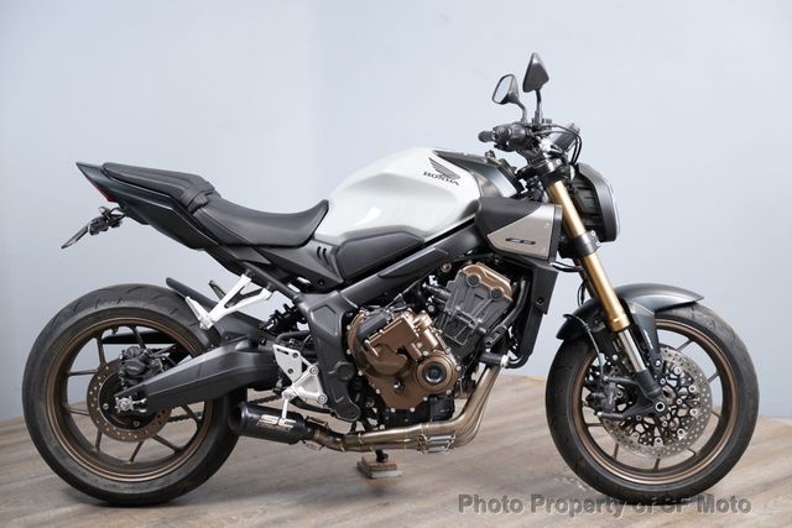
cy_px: 264
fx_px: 1408
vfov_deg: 21.3
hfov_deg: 31.4
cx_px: 396
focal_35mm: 64
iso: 1600
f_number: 4
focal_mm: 64
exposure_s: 1/100
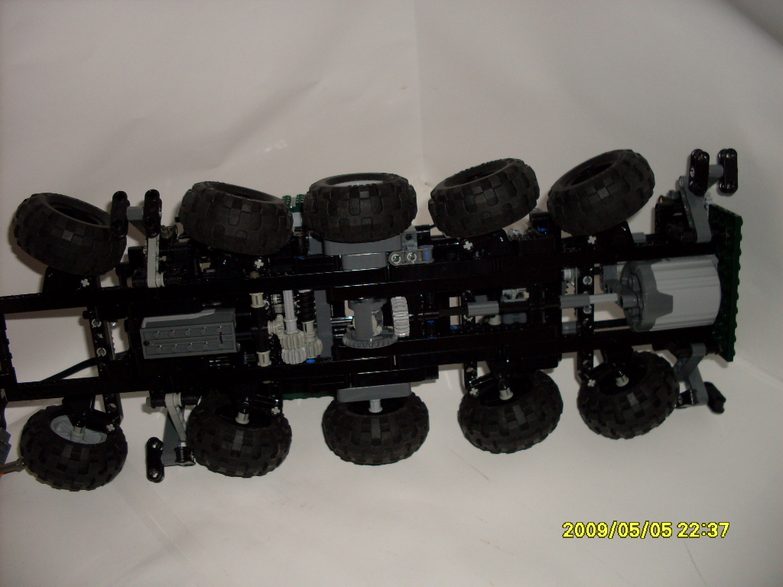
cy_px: 294
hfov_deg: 49.0
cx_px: 392
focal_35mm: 38
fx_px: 860
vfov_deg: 37.7
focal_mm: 6.3
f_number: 2.8
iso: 100
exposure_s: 1/45
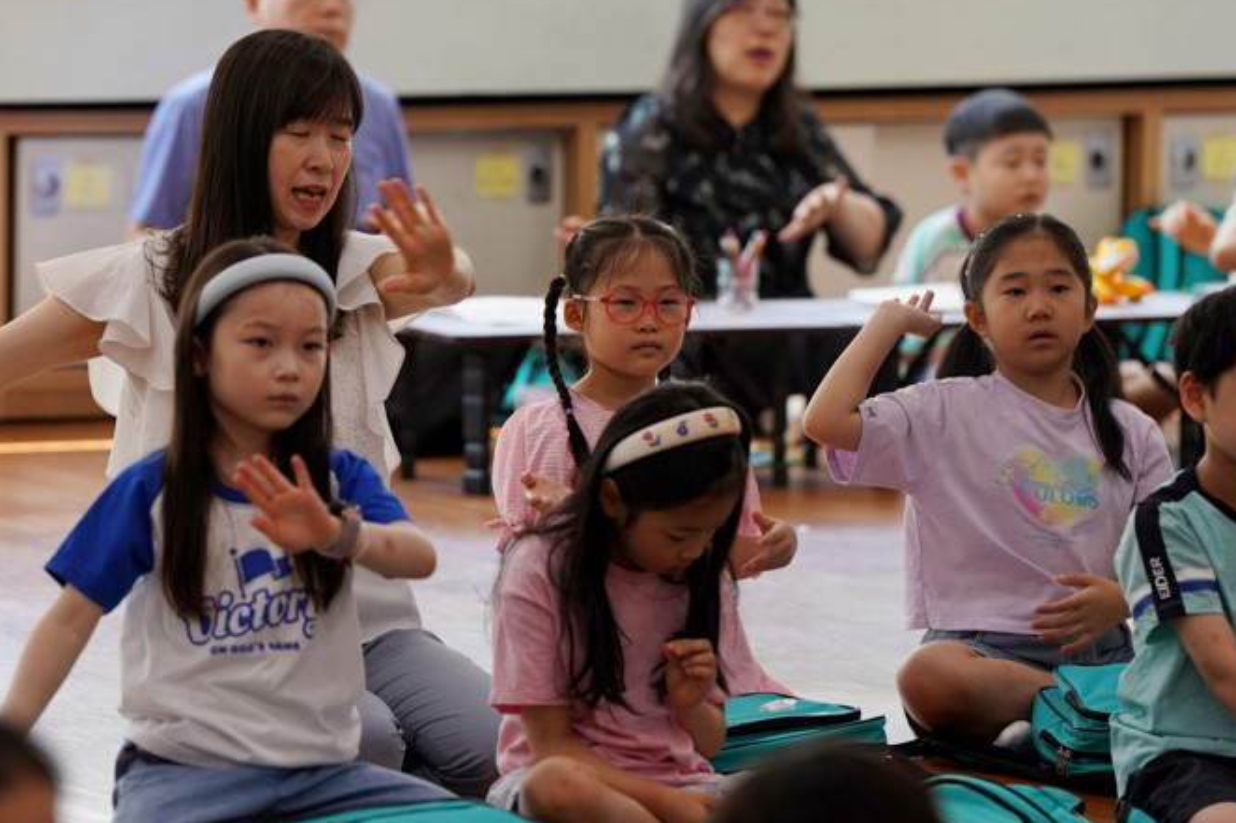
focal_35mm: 272
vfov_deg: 5.0
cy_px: 355
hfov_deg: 7.6
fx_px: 9336
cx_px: 420
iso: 1000
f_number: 4
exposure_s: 1/250
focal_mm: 200
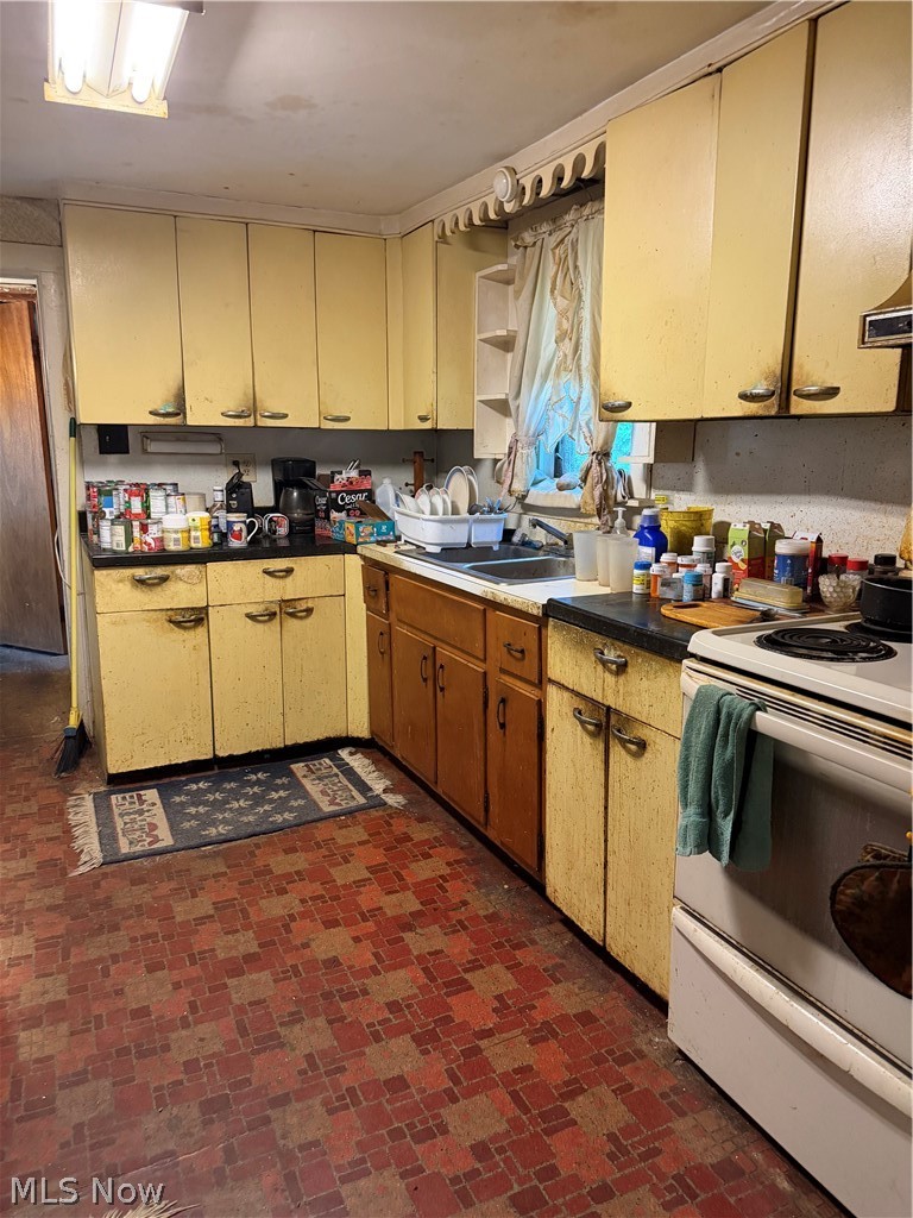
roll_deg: -0.7
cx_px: 456
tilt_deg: -11.2
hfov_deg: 56.8
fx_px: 844
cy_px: 609
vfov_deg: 71.6
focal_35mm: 24
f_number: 1.78
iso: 640
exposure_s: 1/60
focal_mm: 6.76
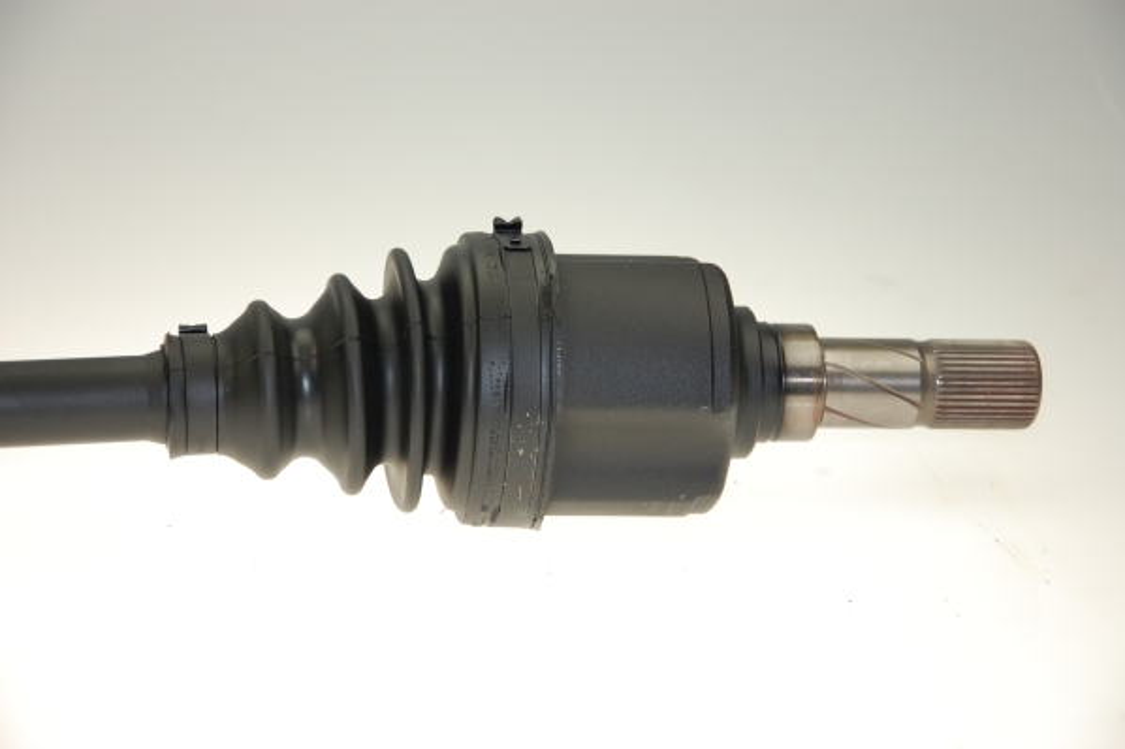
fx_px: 3279
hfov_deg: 19.5
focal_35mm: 105
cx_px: 562
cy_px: 374
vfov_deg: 13.0
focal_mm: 70
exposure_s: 1/400
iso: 400
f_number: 5.6
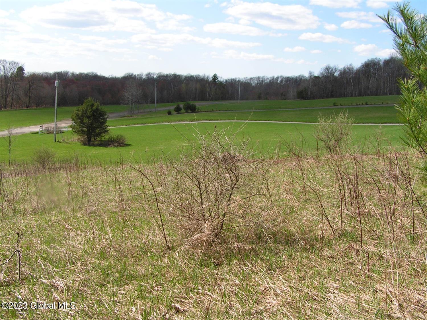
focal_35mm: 38
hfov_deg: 49.0
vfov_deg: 37.7
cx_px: 214
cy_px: 160
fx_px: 469
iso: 50
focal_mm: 6.3
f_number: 5.6
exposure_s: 1/250
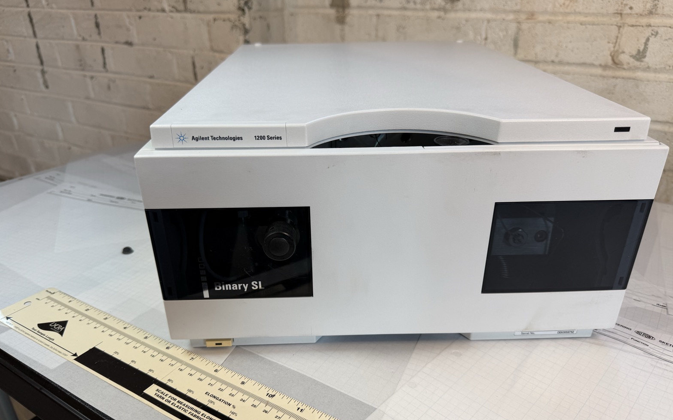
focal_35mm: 26
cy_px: 235
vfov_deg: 47.5
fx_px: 477
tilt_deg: -27.1
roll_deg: +0.1
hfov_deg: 70.4
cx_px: 336
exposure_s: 1/212
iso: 64
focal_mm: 6.76
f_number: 1.78
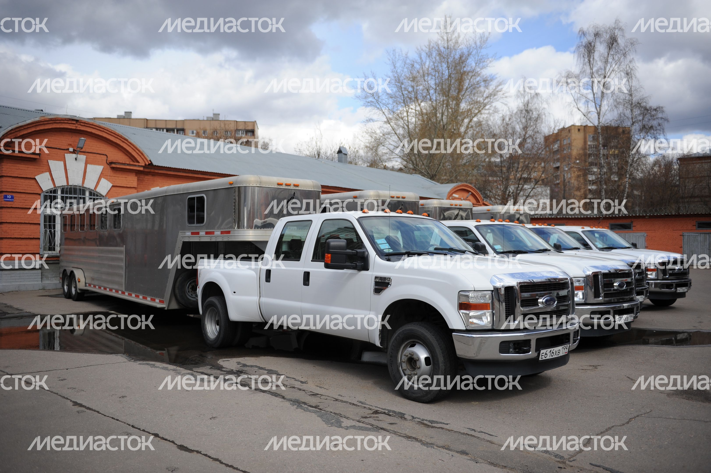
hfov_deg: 63.7
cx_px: 356
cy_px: 236
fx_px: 572
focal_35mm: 29
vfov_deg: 44.9
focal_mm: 29
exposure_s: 1/6400
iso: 400
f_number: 2.8
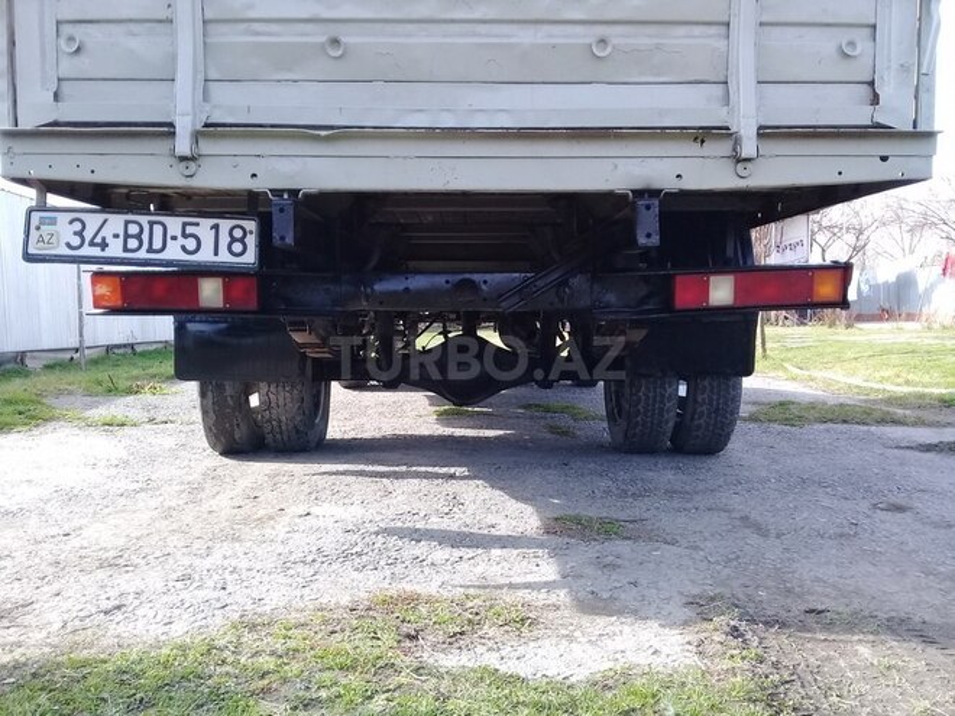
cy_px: 358
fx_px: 855
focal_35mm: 31
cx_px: 478
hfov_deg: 58.4
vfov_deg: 45.4
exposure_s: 1/229
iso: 50
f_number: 2.2
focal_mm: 3.3
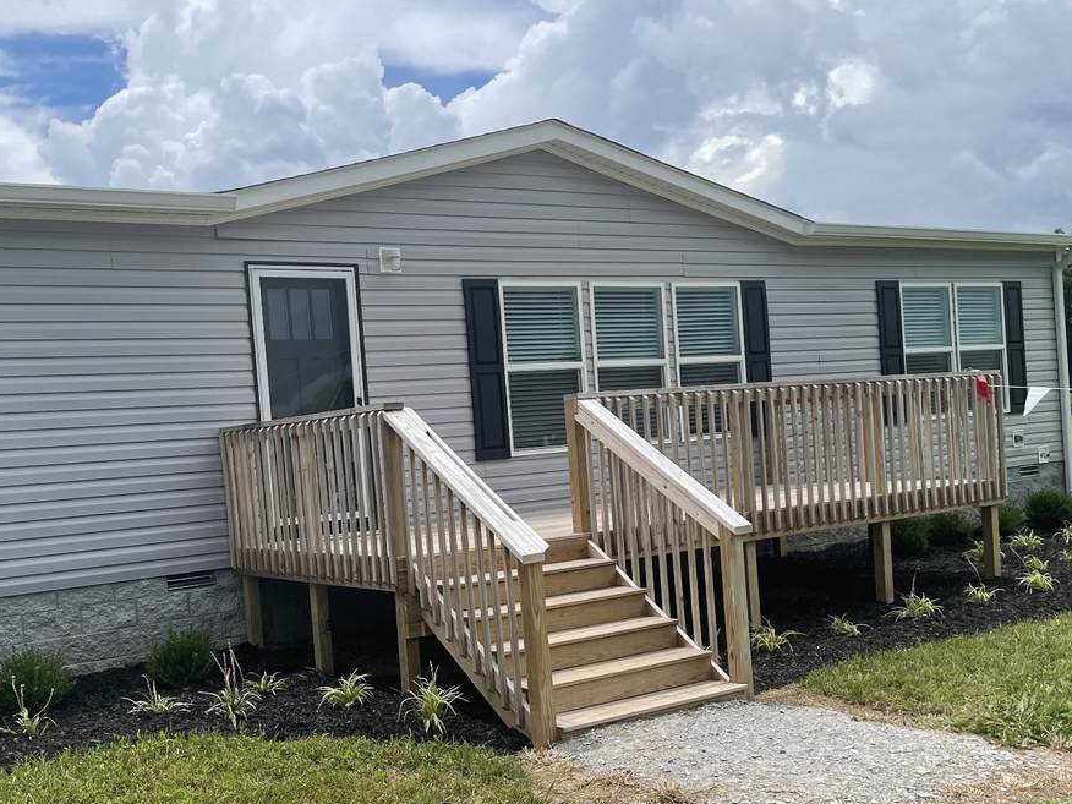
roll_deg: +4.8
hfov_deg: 48.5
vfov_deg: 37.4
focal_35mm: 38
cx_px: 395
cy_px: 526
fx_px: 1177
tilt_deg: -2.8
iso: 32
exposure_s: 1/3861
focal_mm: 4.2
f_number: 1.6
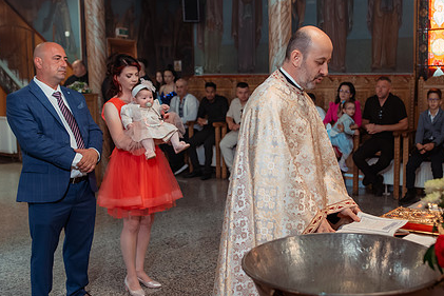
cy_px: 155
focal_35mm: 49
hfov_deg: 40.1
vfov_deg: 27.5
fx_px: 605
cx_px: 271
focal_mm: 35
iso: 1600
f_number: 2.8
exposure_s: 1/200
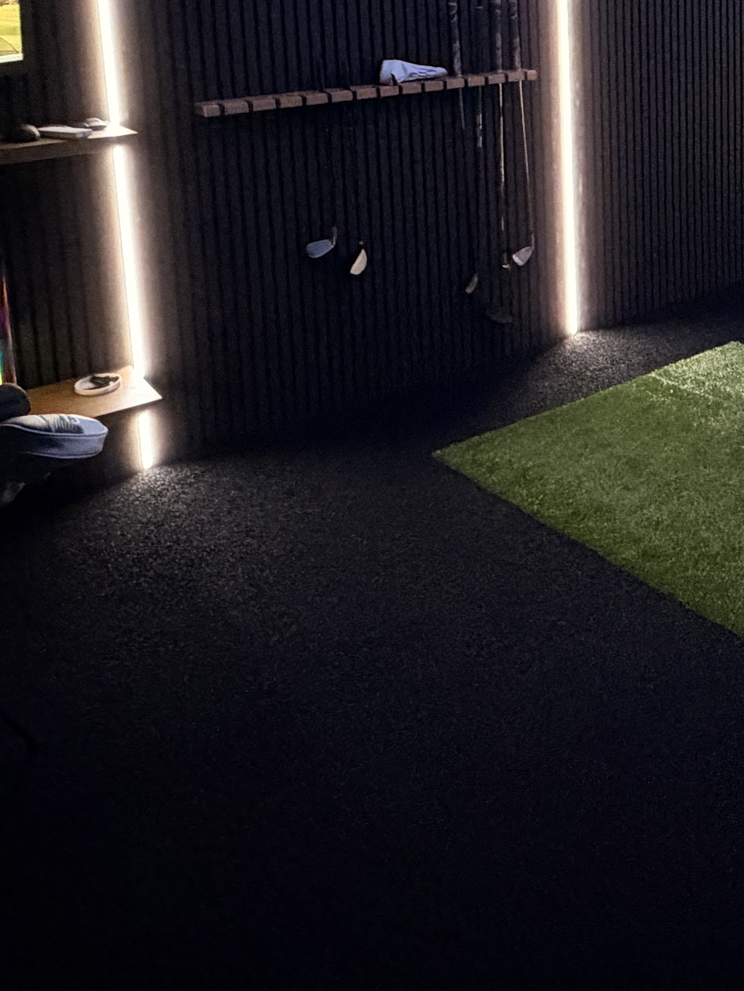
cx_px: 843
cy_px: 107
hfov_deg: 32.0
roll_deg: -0.4
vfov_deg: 43.8
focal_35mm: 39
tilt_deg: -8.6
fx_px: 1117
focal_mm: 2.22
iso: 1000
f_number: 2.2
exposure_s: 1/40
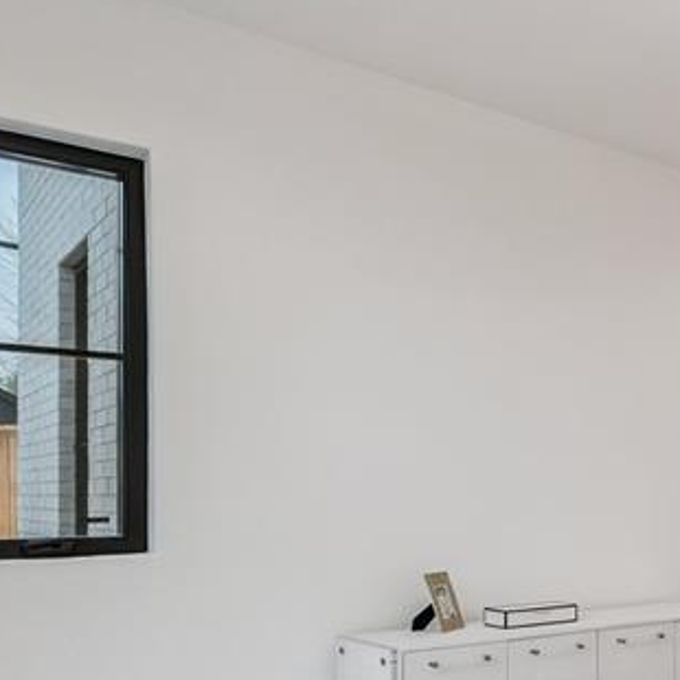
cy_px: 491
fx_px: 933
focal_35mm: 42
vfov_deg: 39.2
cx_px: 747
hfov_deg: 34.6
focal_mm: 10
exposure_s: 1/80
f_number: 7.1
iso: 200
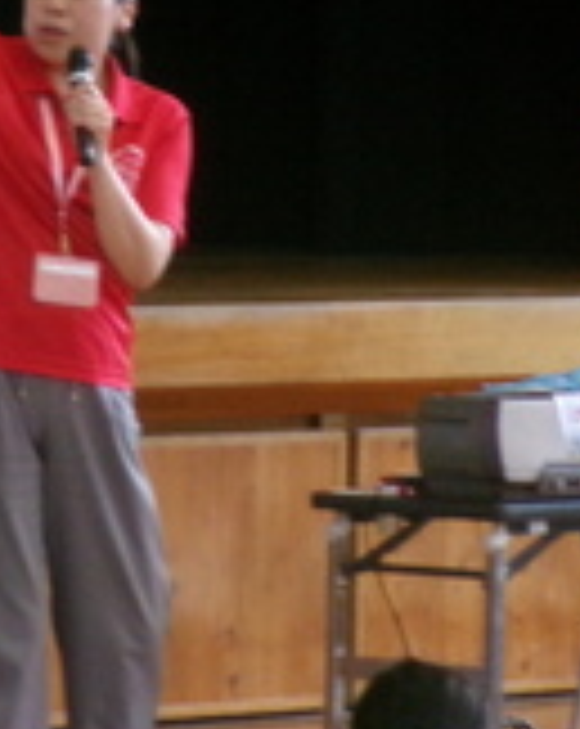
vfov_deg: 5.0
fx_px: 8284
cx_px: 290
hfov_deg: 4.0
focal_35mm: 385
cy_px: 241
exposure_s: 1/34
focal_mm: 25.5
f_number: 6.3
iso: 682
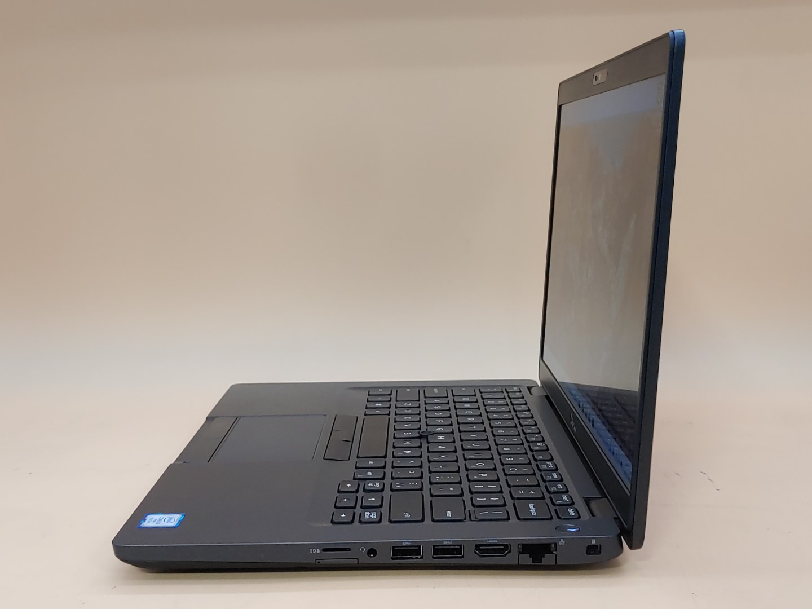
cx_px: 406
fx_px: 1032
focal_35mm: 44
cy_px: 304
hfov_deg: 42.9
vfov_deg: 32.9
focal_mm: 4.36
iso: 100
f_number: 1.8
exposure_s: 1/56
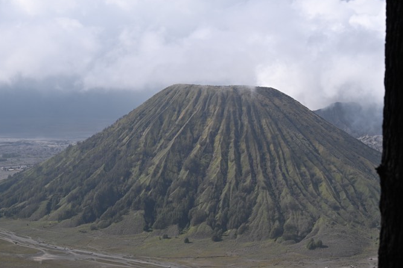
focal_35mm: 69
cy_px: 128
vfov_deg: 19.7
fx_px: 772
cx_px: 189
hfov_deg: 29.2
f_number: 6
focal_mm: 64
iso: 100
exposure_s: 1/640
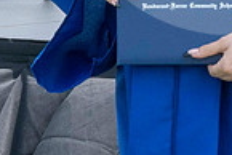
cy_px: -274
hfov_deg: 3.1
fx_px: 4219
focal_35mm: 654
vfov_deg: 2.1
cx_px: -47
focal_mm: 70
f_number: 13
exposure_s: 1/250
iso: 200
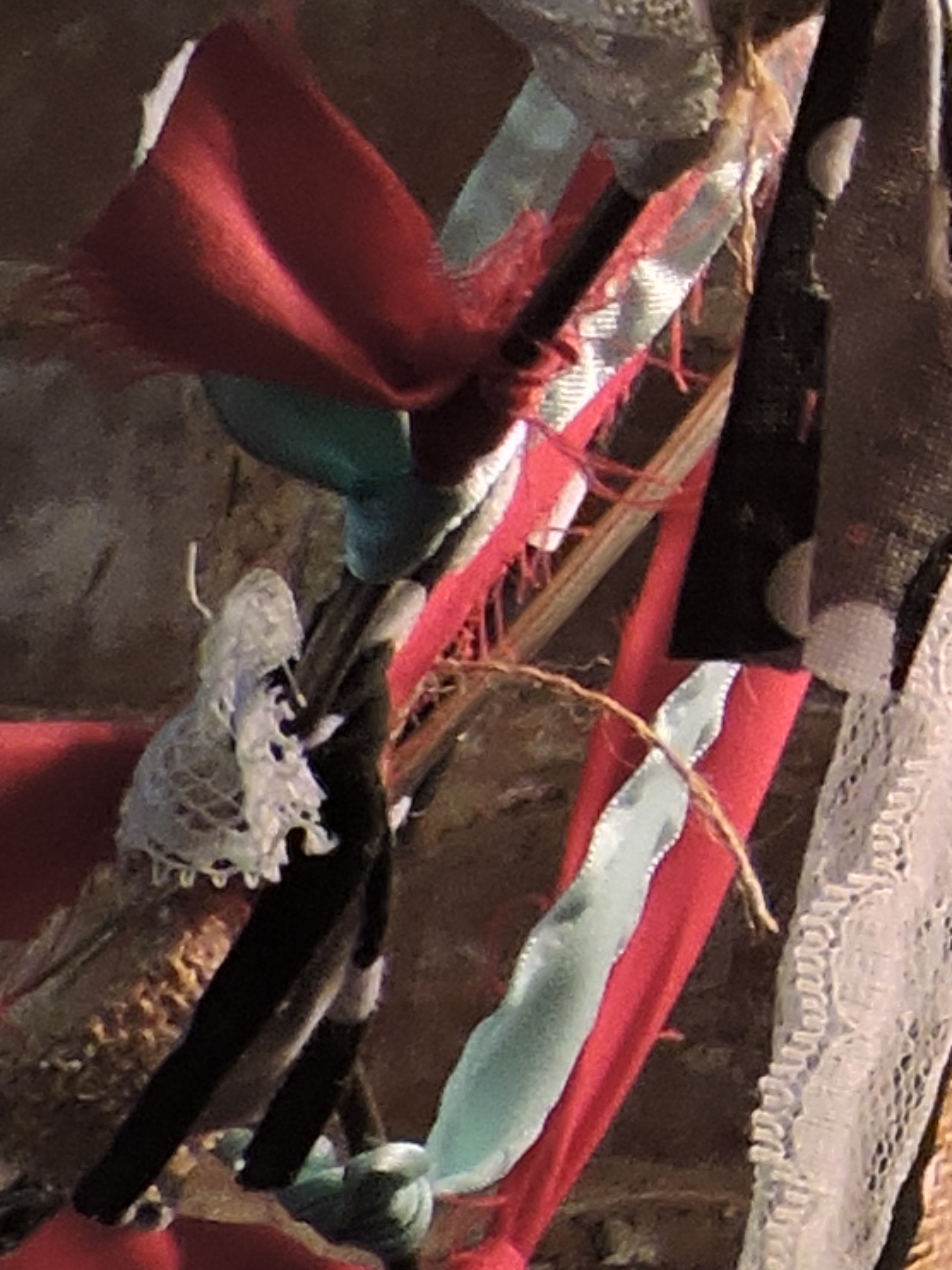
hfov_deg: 6.7
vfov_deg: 9.5
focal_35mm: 205
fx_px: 7521
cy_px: -313
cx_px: 2565
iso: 200
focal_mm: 5.9
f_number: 3.2
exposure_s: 1/50
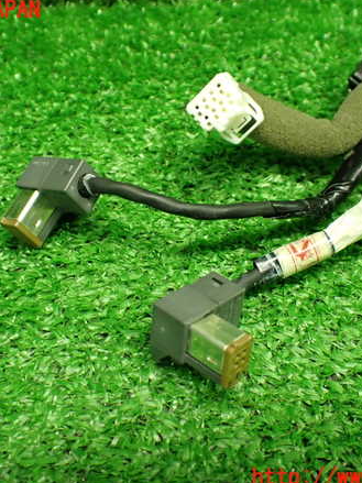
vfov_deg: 45.8
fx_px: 572
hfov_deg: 35.1
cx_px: 171
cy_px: 244
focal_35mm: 41
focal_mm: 5.4
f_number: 2.3
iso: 800
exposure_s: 1/100
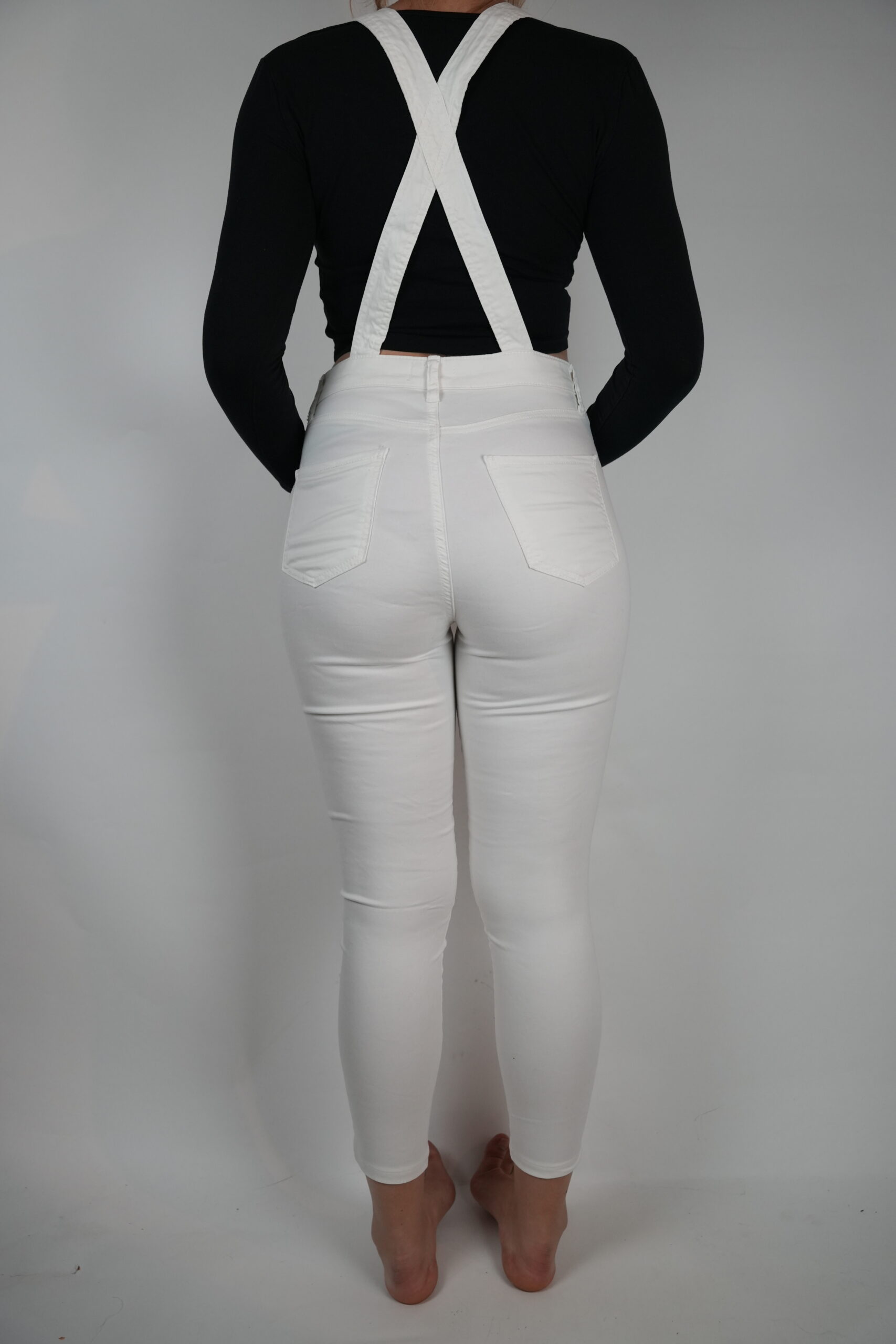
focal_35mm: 33
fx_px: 1232
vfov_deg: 57.2
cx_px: 448
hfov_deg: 40.0
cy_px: 672
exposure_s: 1/160
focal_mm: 33
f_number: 4
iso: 1600
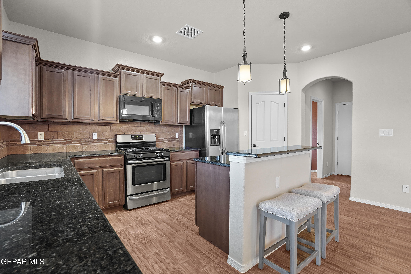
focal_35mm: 16
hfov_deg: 96.7
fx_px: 183
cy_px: 137
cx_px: 206
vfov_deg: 73.7
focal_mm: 16
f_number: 8
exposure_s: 1/2
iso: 1600
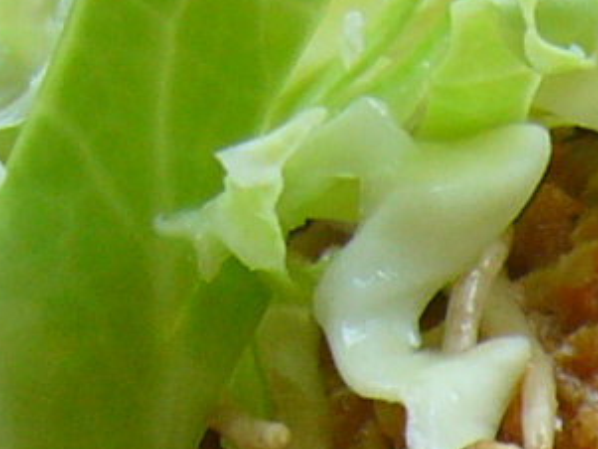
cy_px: 1019
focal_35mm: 186
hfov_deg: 10.2
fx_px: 3214
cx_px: 985
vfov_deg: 7.5
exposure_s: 1/60
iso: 100
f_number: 2.8
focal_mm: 5.8
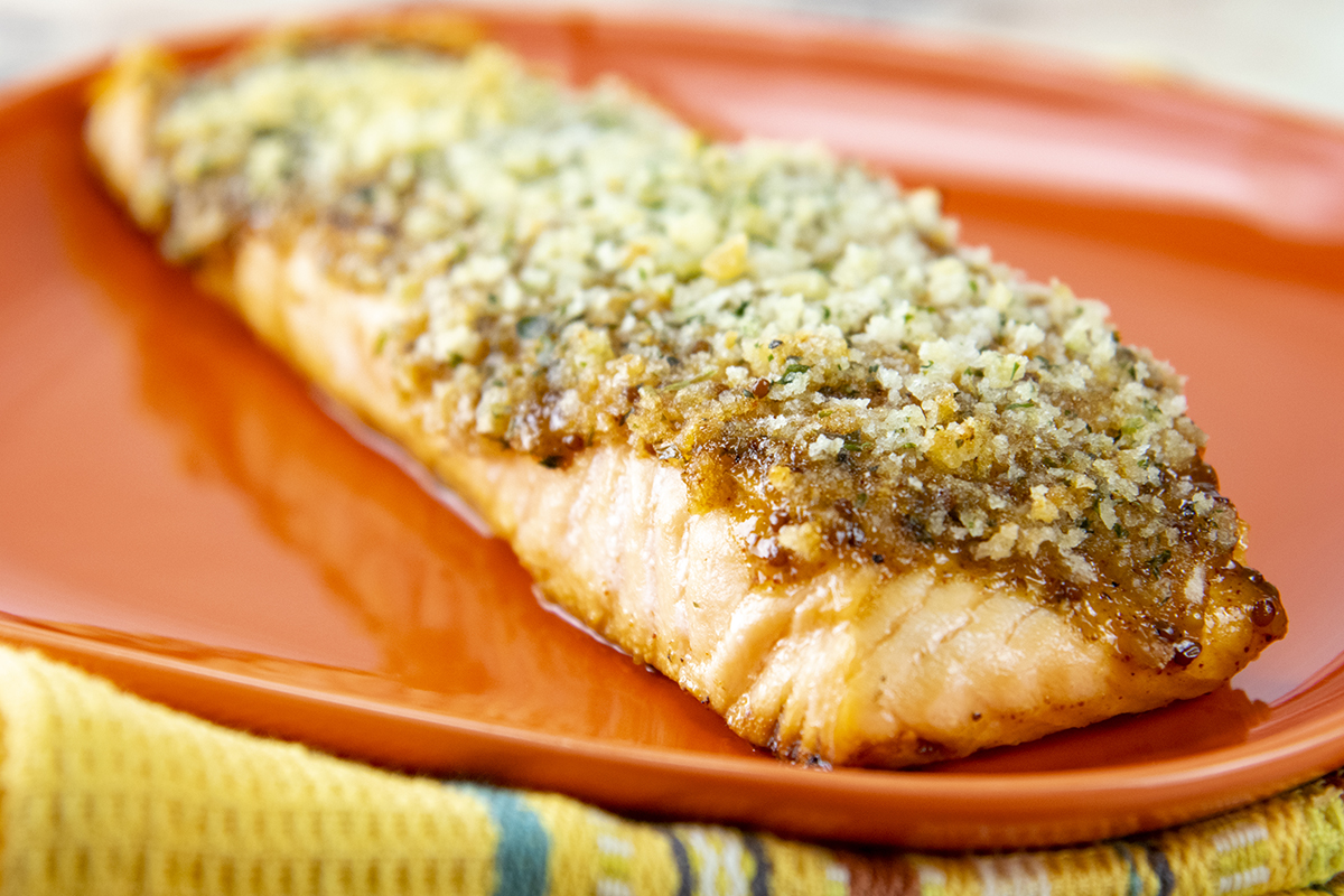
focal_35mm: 158
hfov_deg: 13.0
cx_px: 672
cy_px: 448
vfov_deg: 8.7
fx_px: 5880
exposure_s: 1/125
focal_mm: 105
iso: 800
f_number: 5.6
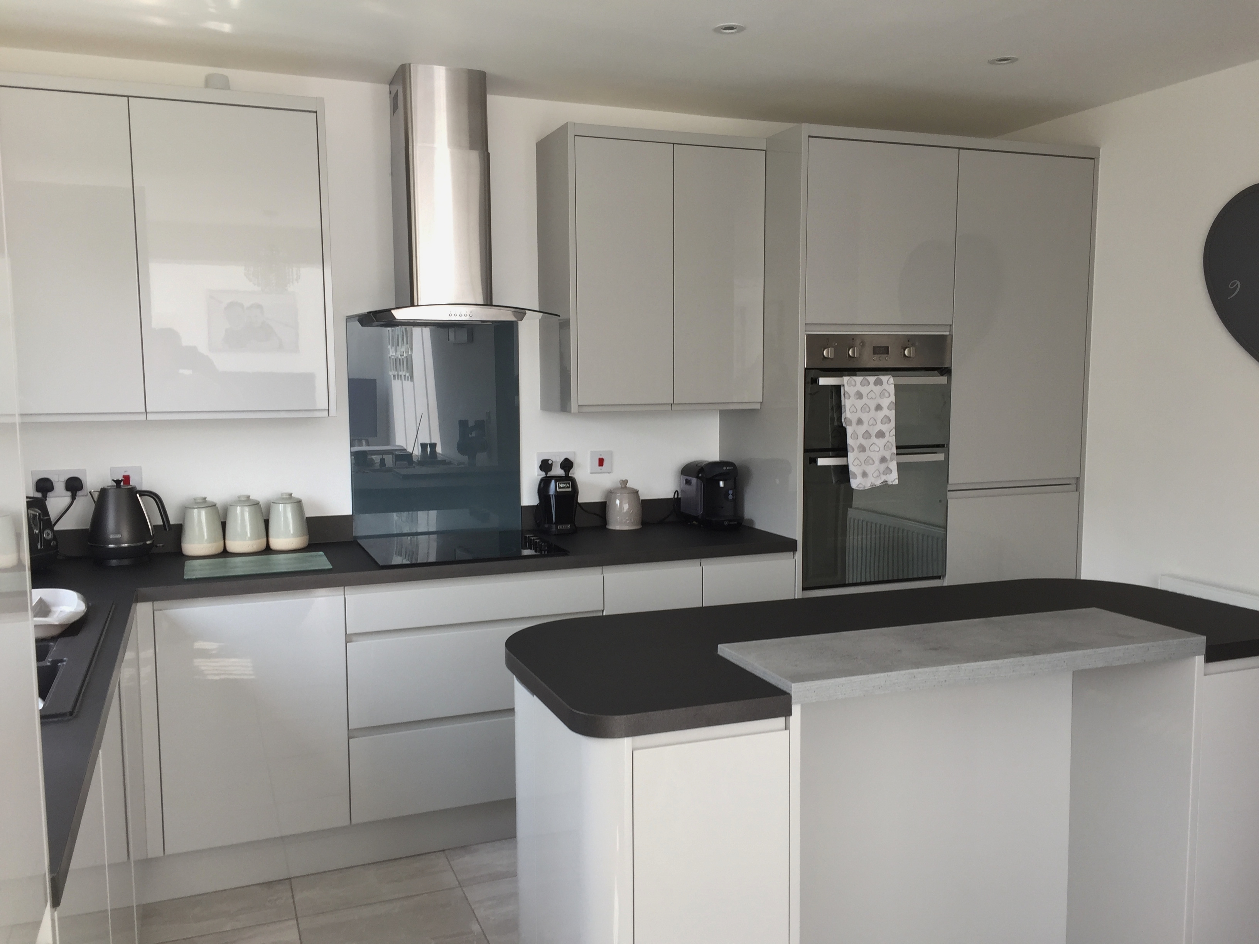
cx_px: 630
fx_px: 1055
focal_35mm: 29
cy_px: 472
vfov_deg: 48.2
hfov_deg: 61.7
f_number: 2.2
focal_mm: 4.15
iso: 32
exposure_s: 1/103
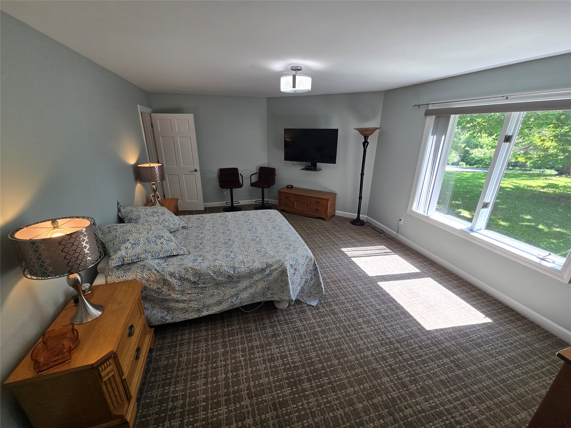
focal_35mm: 13
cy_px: 214
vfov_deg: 89.9
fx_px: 214
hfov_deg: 106.2
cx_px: 286
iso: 80
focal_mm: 2.2
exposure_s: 1/120
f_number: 2.2
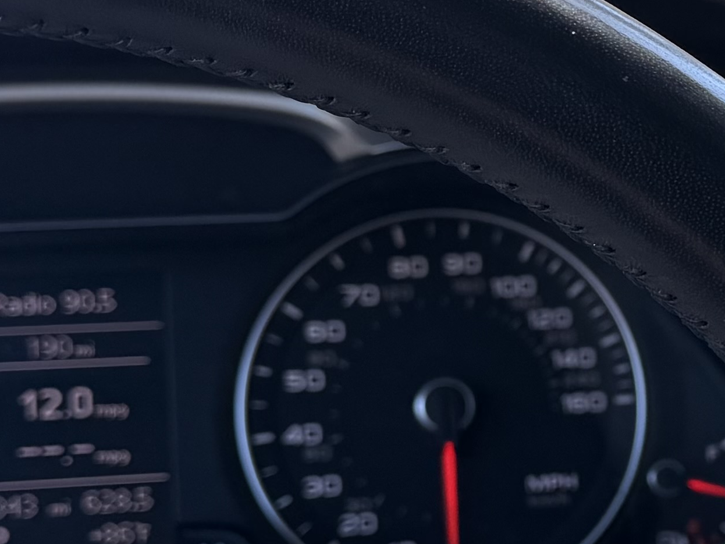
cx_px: 756
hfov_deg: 17.4
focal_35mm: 110
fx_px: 2304
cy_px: 309
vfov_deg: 13.5
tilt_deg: -11.8
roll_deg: +2.0
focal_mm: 6.76
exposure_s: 1/322
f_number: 1.78
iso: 80
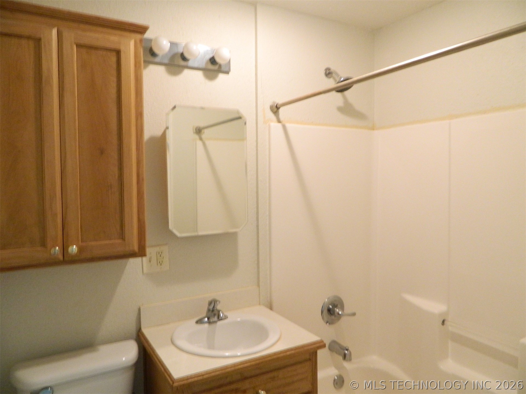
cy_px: 197
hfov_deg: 69.4
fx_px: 380
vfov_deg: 54.9
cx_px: 263
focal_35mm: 25
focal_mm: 4.5
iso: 400
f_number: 3.1
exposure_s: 1/10
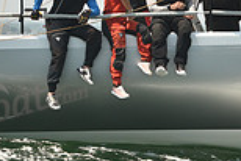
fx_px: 1762
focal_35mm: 263
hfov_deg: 7.8
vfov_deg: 5.2
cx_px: 171
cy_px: 12
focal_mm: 70
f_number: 4.5
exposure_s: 1/640
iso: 250
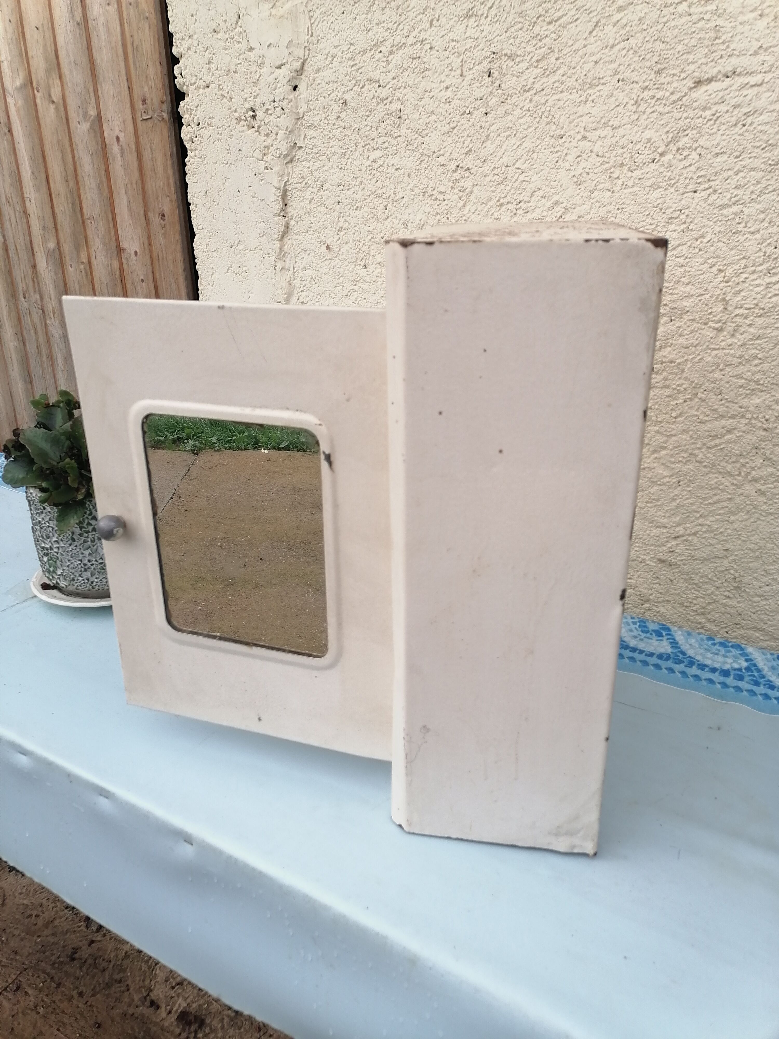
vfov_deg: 65.3
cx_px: 390
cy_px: 520
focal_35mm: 27
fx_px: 810
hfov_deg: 51.4
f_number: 1.8
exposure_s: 1/521
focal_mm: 5.3
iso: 50
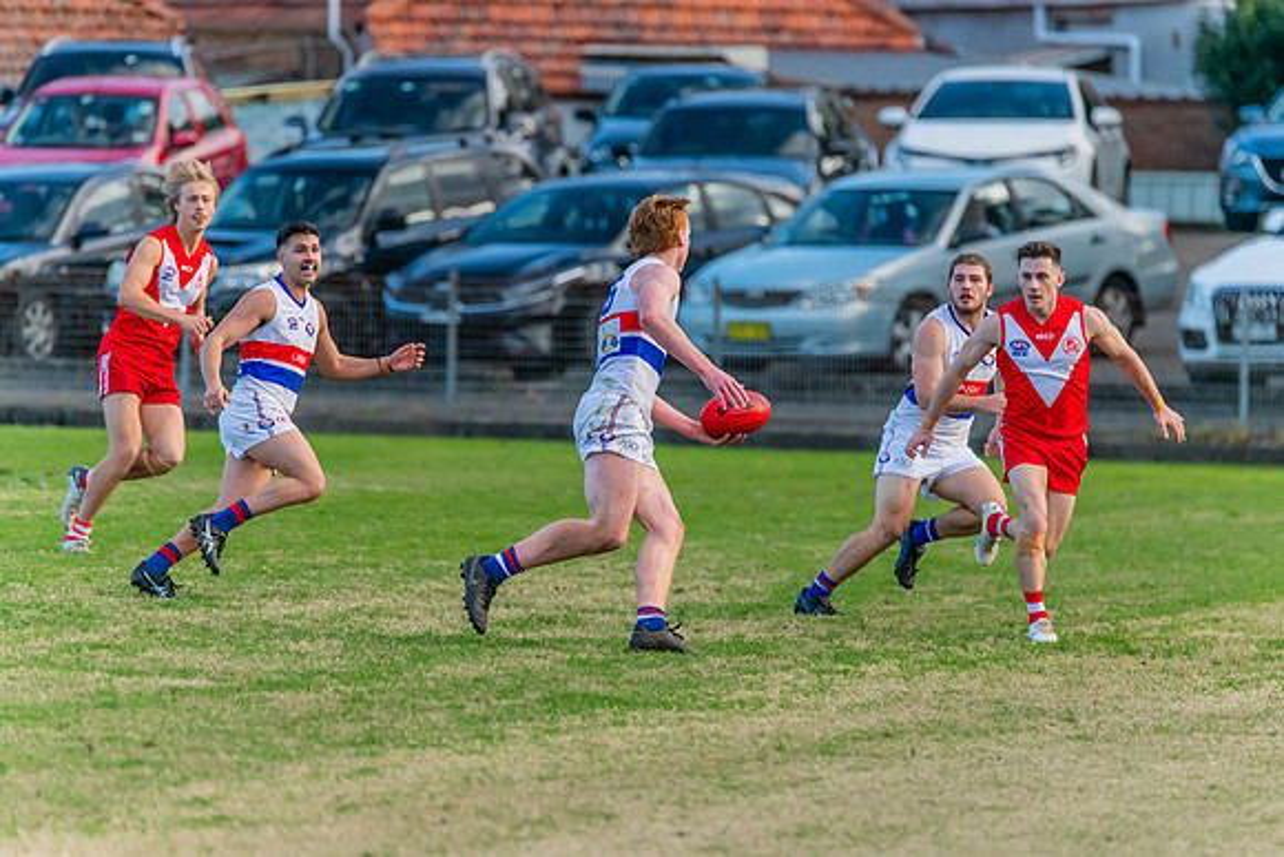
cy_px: 436
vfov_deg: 2.6
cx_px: 683
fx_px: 19215
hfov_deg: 3.8
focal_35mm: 539
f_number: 6.3
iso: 2500
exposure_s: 1/1600
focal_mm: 500
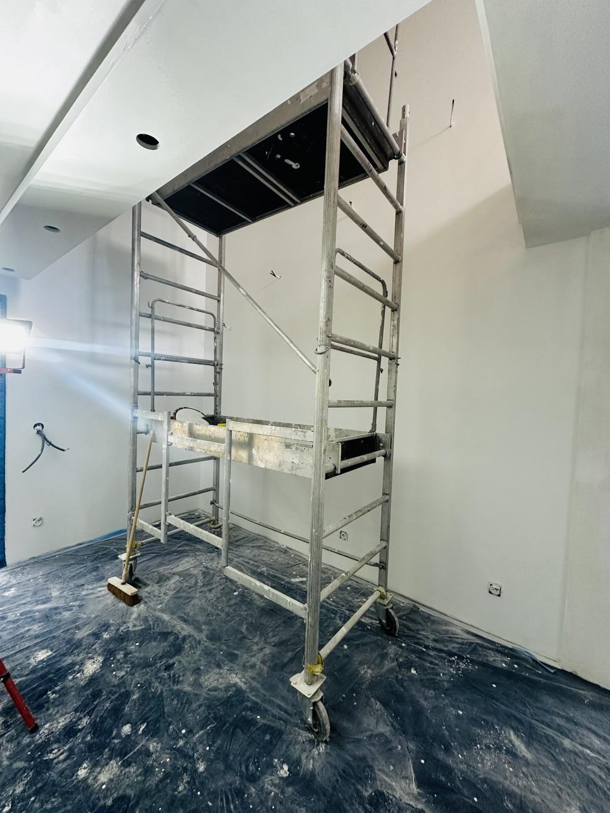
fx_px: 329
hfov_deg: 85.7
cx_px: 305
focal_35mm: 14
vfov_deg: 102.1
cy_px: 406
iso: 200
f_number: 2.2
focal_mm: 2.22
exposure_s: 1/100
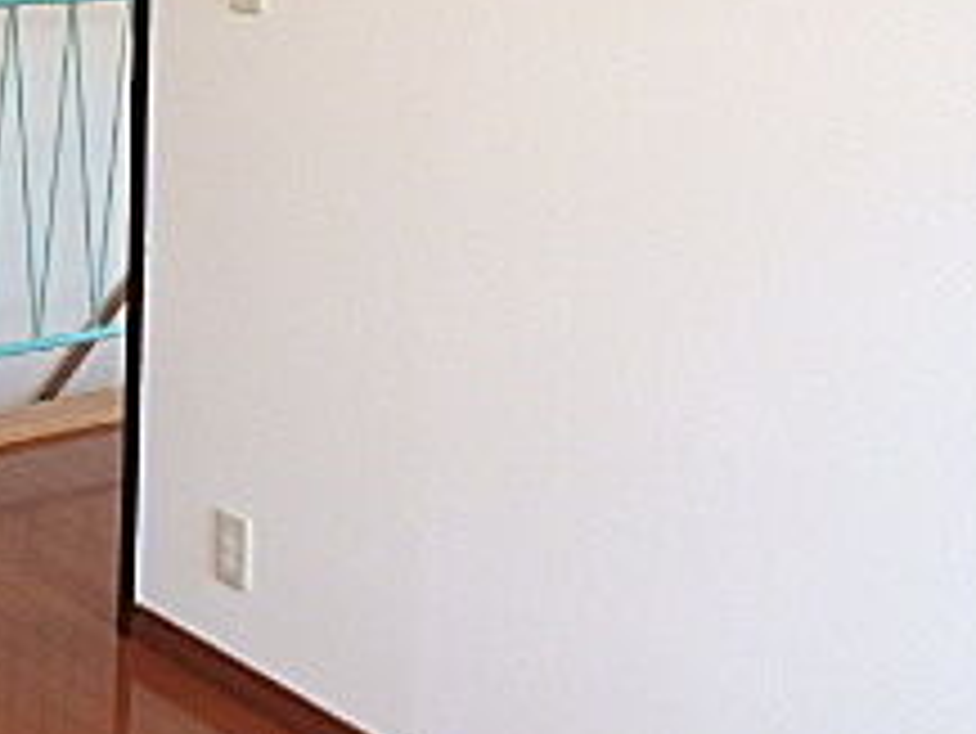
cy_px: -135
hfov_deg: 25.4
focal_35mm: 62
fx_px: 1749
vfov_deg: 22.0
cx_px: -396
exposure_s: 1/40
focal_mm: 3.7
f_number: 3.5
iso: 200
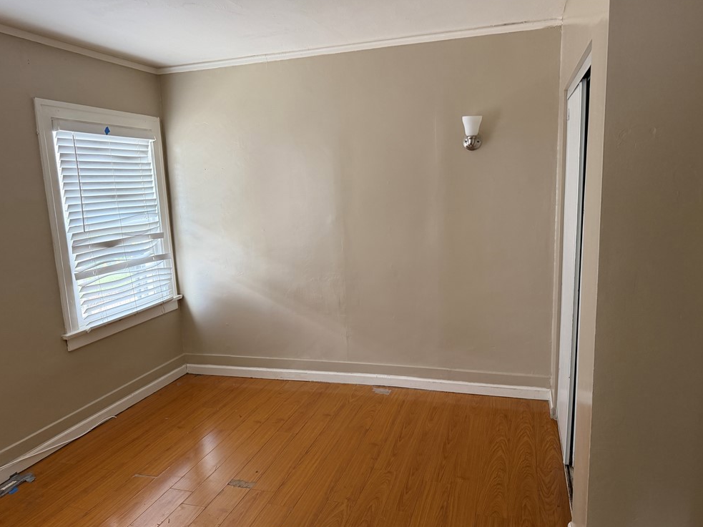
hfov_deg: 69.4
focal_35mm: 25
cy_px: 271
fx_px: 508
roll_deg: +2.2
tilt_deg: -8.6
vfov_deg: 54.9
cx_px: 352
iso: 200
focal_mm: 6.76
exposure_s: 1/82
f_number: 1.78
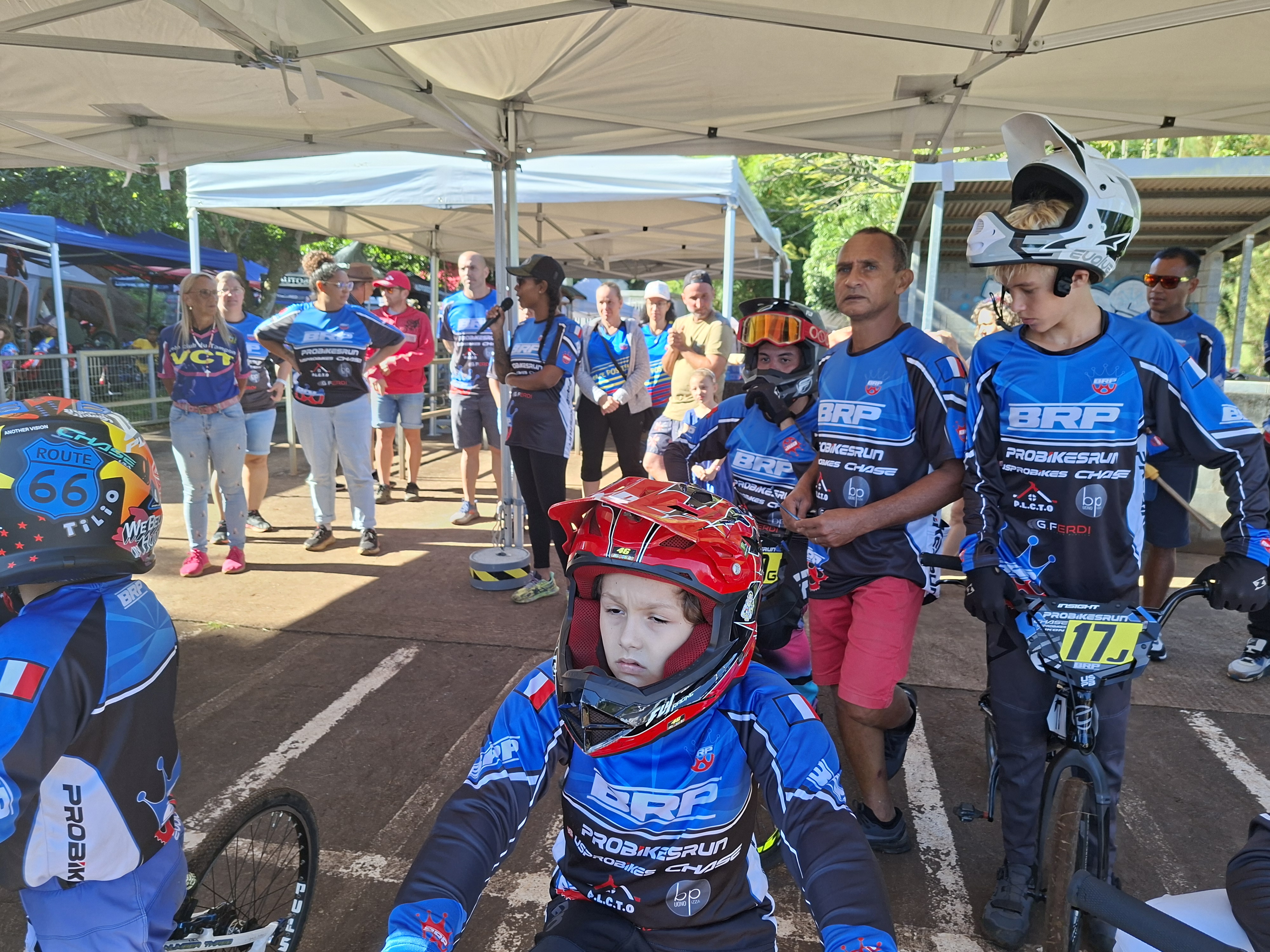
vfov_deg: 58.9
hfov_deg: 73.9
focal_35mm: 23
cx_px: 635
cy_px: 476
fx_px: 844
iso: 50
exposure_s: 1/253
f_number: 1.8
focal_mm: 5.54
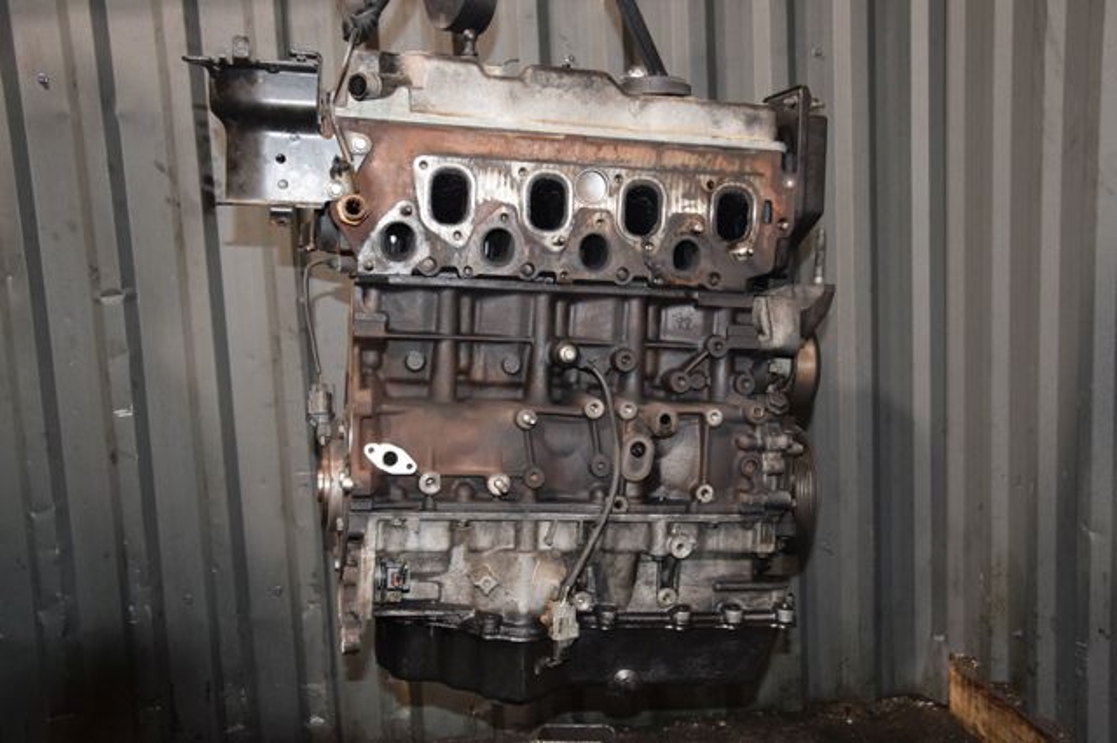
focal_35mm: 38
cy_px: 372
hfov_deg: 51.3
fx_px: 1163
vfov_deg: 35.5
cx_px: 558
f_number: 5.6
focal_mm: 25
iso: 1600
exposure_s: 1/60
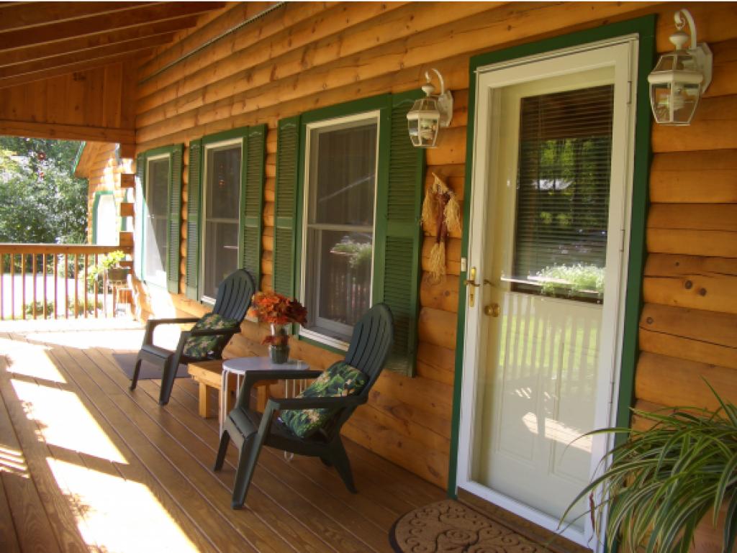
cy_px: 276
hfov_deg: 52.6
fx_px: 746
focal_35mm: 35
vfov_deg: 40.7
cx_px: 368
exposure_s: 1/80
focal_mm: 5.8
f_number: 2.6
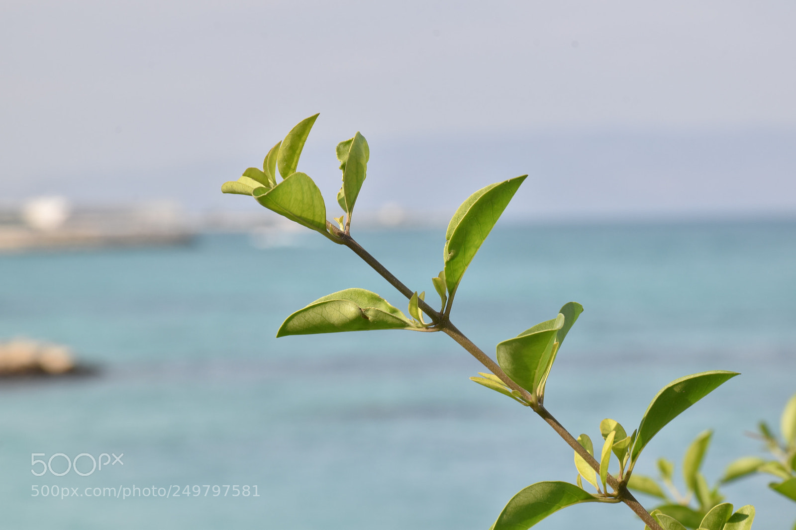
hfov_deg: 9.8
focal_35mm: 210
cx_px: 398
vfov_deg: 6.5
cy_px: 265
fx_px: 4642
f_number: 13
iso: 250
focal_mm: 140
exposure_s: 1/160
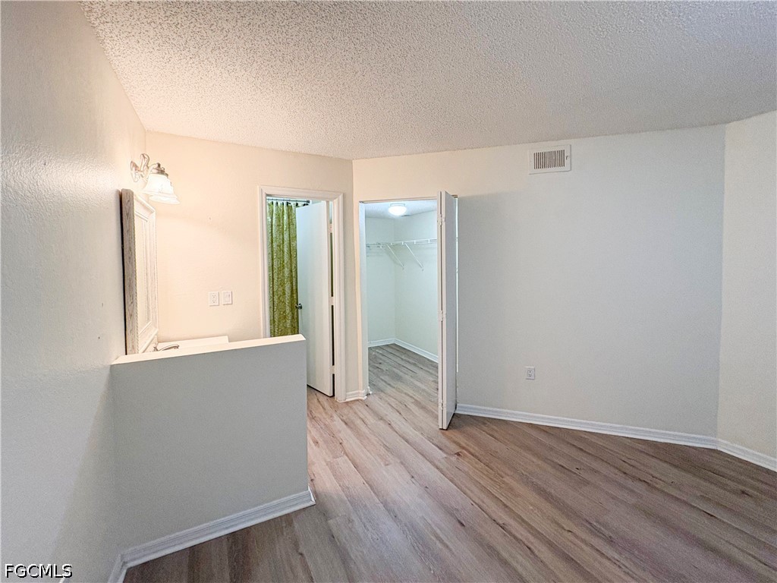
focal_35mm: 14
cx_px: 388
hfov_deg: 102.1
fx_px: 314
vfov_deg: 85.7
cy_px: 292
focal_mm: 2.22
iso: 400
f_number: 2.2
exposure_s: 1/120
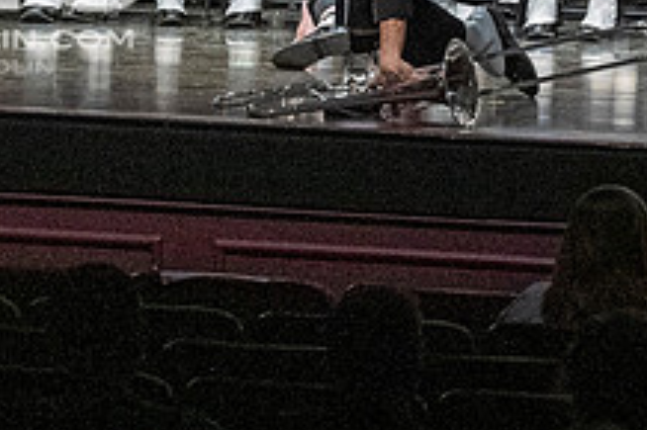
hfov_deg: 4.1
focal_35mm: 498
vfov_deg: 2.8
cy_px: -68
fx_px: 8943
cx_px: -71
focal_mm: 125
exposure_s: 1/500
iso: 4000
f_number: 4
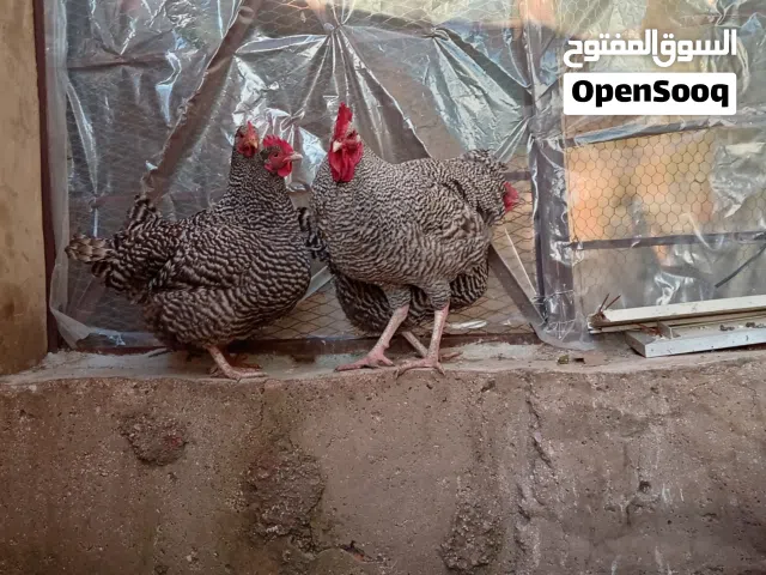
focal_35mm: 36
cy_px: 288
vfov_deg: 39.7
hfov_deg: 51.4
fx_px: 797
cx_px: 383
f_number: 1.8
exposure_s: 1/50
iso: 140
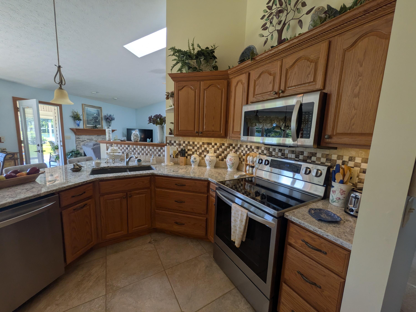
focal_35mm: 14
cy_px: 156
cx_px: 208
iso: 102
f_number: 2.2
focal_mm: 1.83
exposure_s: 1/120
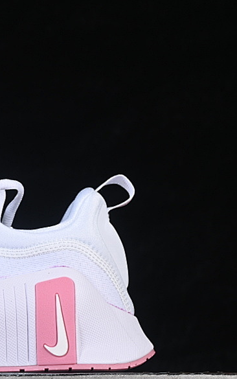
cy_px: 227
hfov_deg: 9.1
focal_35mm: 141
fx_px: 1456
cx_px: -73
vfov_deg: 14.8
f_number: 8
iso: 160
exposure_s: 1/100
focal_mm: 50
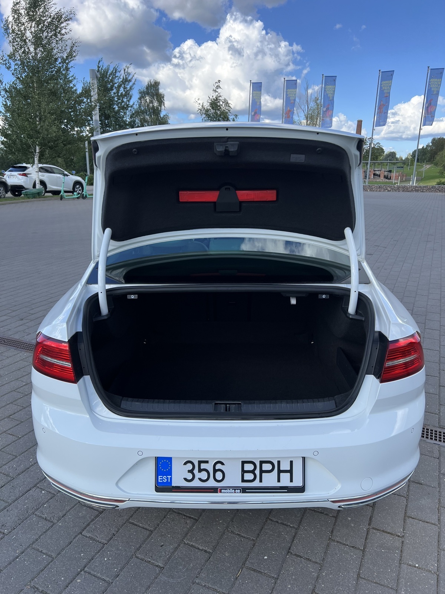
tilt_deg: -14.6
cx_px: 222
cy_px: 297
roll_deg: +0.0
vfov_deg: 67.3
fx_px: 446
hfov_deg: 53.1
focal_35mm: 26
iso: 50
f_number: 1.5
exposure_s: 1/1575
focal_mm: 5.7
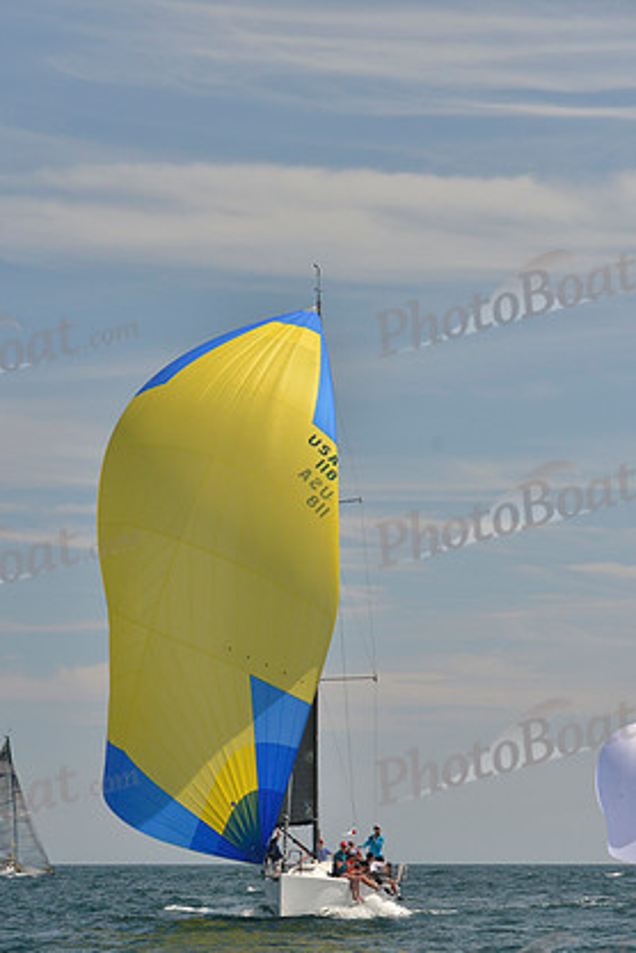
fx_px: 3683
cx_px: 257
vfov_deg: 14.7
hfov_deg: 9.9
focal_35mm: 139
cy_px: 660
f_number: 8
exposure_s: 1/800
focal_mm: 100
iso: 400
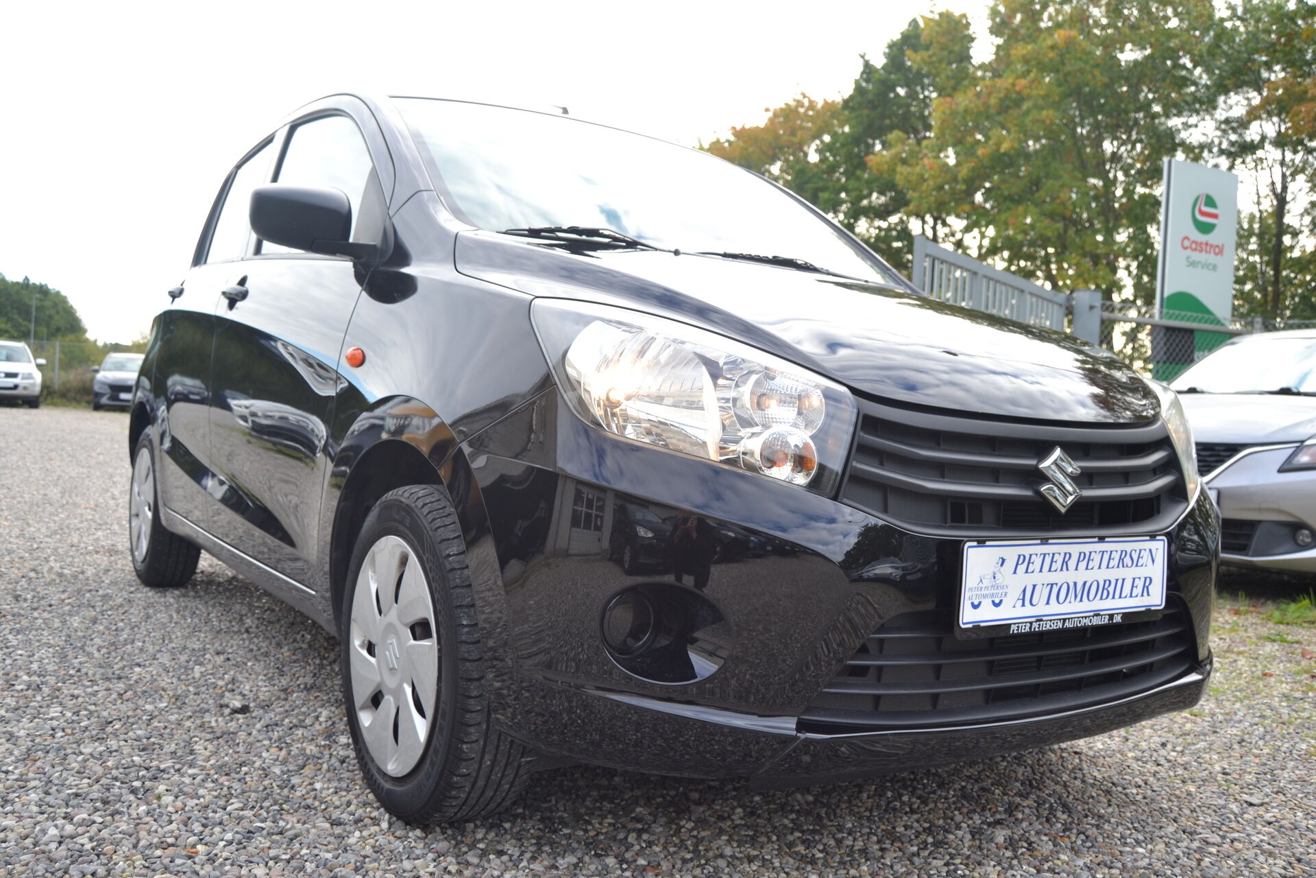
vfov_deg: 43.6
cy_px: 439
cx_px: 658
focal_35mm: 30
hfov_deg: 61.9
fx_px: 1097
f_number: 5.6
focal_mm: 20
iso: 125
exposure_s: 1/125
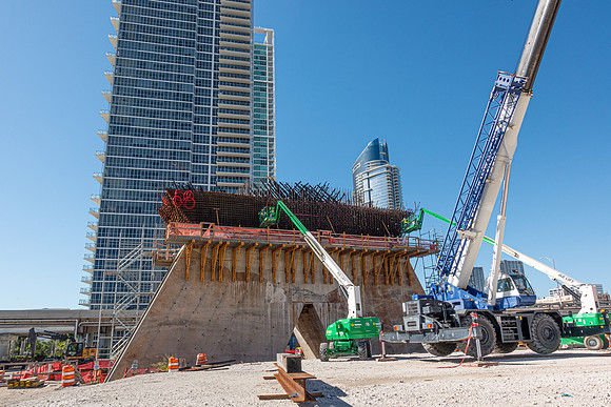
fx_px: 444
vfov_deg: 49.3
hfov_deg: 69.0
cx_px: 306
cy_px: 204
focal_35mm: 26
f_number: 6.3
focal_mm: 8.8
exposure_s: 1/400
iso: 125
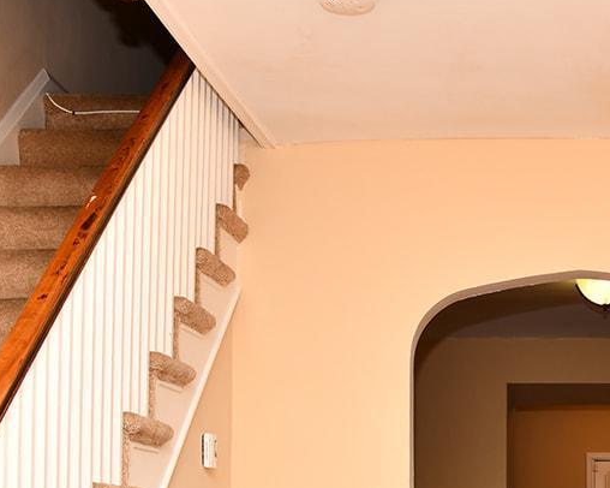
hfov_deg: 25.4
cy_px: 569
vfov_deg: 20.3
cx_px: 611
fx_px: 1281
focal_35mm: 71
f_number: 5
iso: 320
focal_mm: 24
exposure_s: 1/125
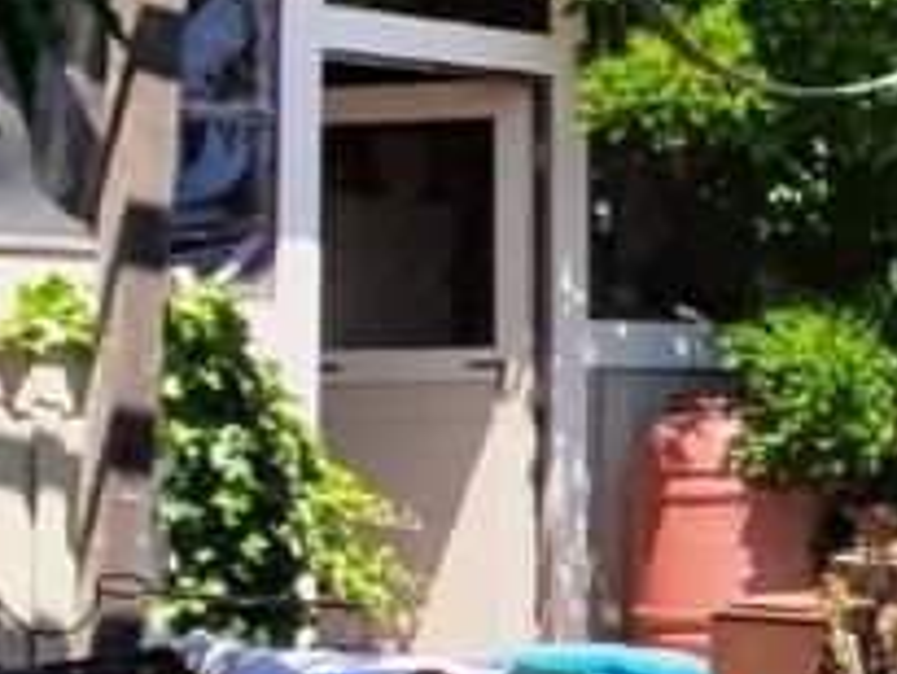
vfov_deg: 12.7
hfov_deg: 14.8
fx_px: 3034
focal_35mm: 117
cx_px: 1597
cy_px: 330
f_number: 2.55
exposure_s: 1/120
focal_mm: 16
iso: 135
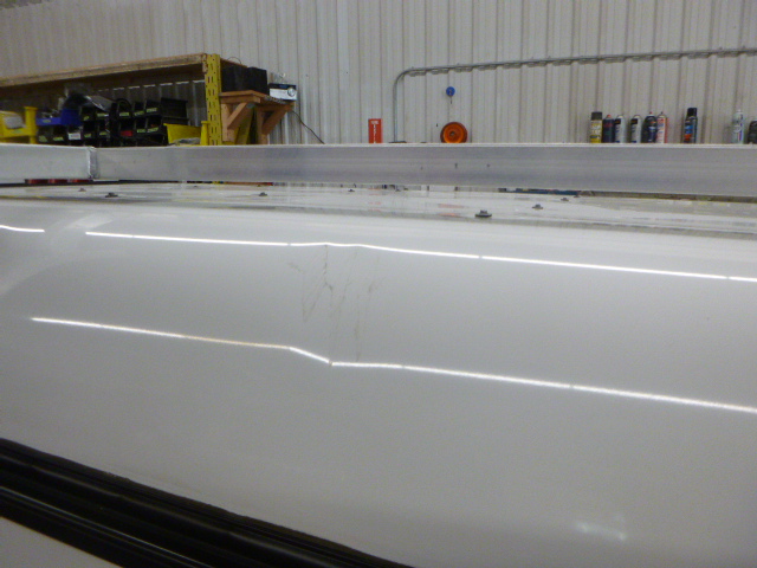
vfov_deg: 54.9
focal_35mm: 25
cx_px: 378
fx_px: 547
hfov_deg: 69.4
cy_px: 284
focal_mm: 4.5
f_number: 3.9
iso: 320
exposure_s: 1/60
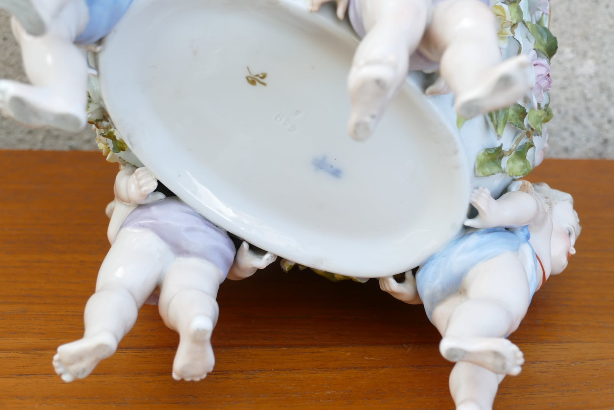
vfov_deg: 16.1
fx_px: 1450
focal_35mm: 85
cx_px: 307
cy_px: 205
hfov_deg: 23.9
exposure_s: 1/80
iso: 125
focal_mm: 31.05
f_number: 4.5
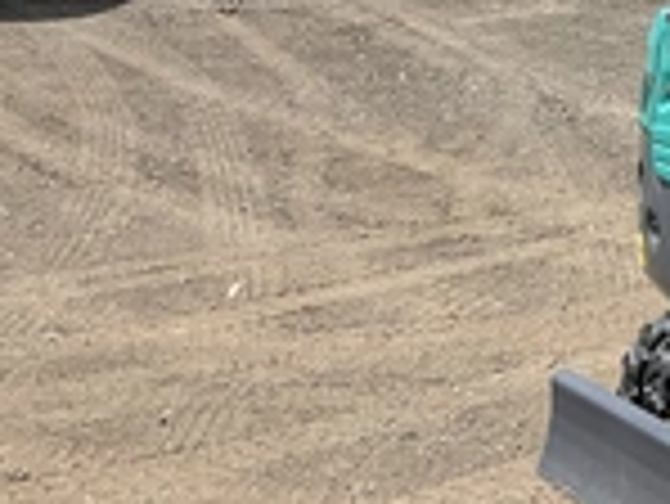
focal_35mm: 78
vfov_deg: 18.5
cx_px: 890
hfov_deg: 22.2
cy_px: 4
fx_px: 1511
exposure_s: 1/1786
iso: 25
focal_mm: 3
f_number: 1.8
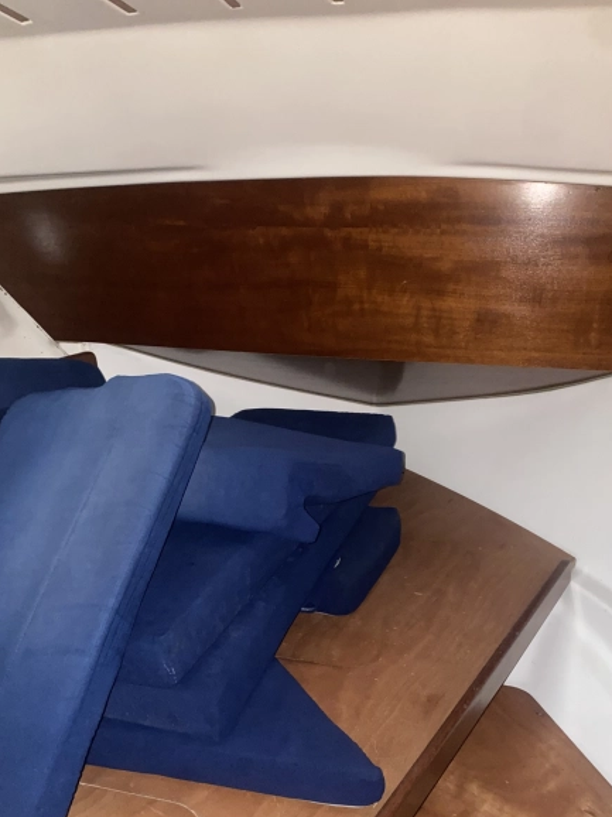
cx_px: 331
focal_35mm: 33
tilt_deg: -20.2
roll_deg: +0.6
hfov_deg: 42.9
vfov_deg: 54.9
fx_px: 778
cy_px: 496
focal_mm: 4.25
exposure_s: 1/4
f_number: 1.8
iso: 320
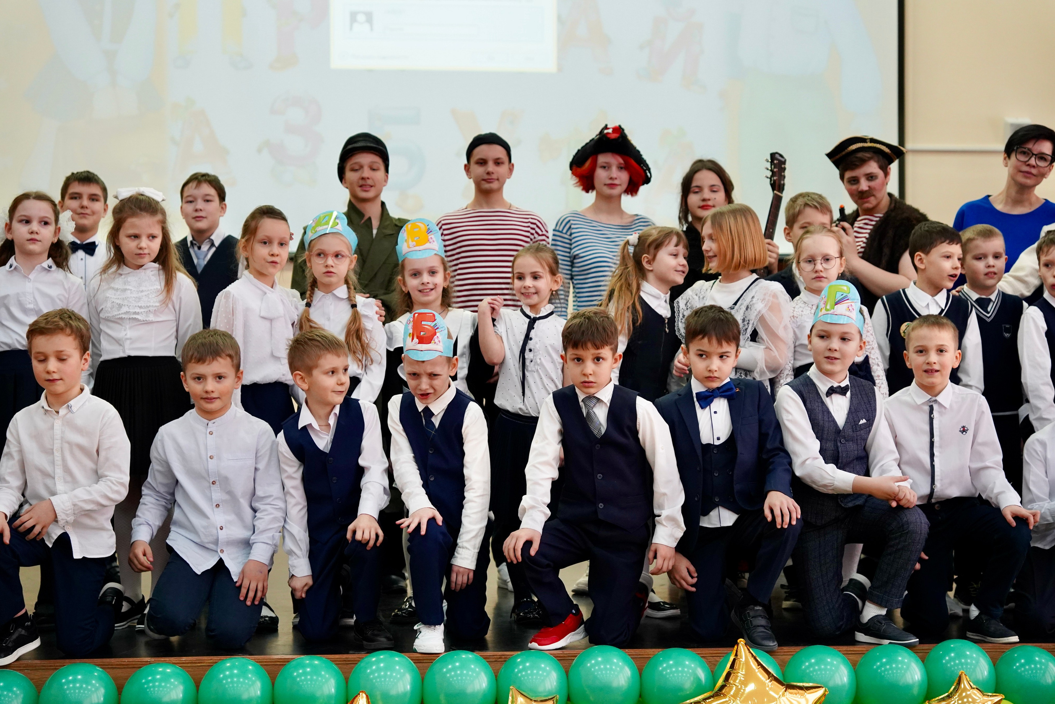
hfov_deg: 33.8
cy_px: 358
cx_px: 534
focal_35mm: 59
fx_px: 1735
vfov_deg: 22.9
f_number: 3.5
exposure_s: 1/160
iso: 3200
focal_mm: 58.2
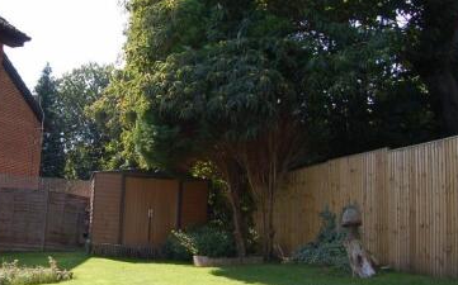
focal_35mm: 50
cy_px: 124
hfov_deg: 39.6
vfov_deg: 25.8
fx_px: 624
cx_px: 136
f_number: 5.6
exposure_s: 1/500
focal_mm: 18
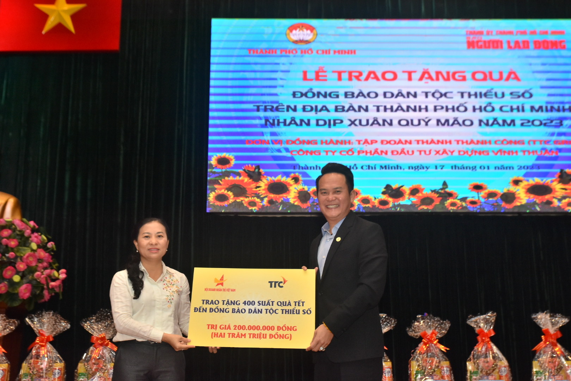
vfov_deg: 28.9
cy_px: 190
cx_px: 286
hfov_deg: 42.3
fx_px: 737
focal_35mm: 46
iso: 1000
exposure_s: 1/200
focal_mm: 31
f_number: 4.5
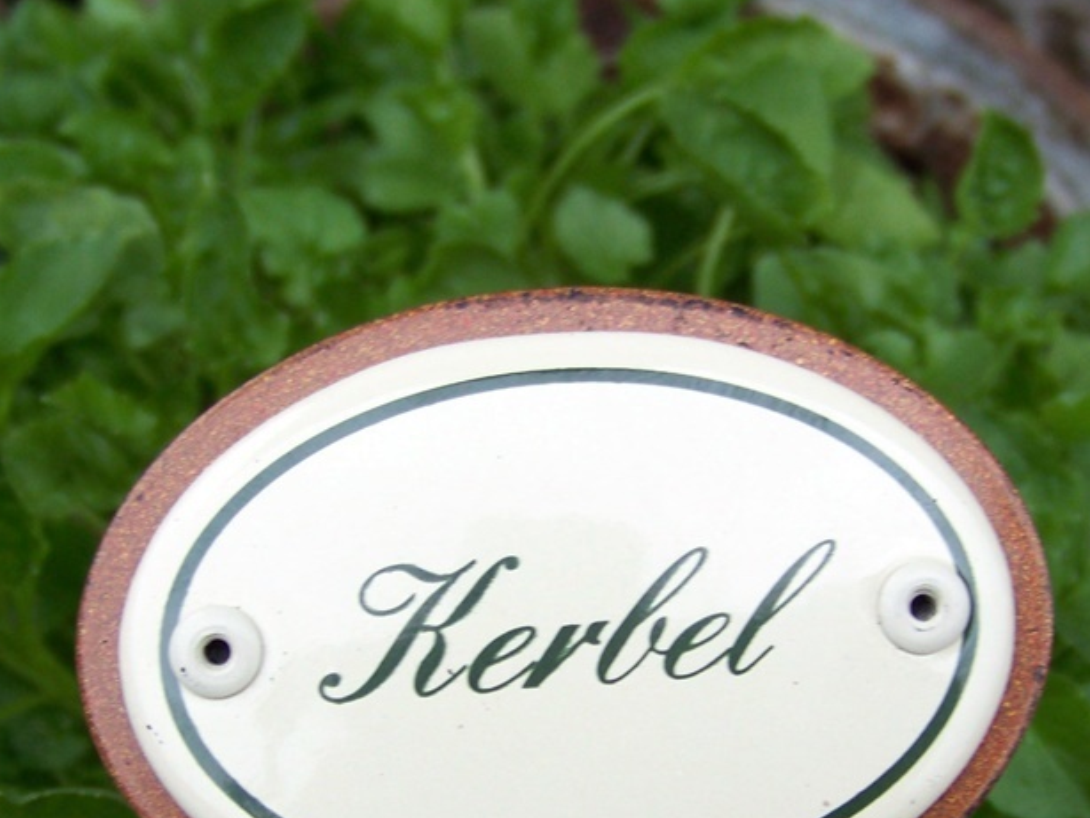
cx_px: 596
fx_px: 2363
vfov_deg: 19.4
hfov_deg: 26.0
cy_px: 662
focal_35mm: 75
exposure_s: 1/60
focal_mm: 5.85
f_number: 2.8
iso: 67
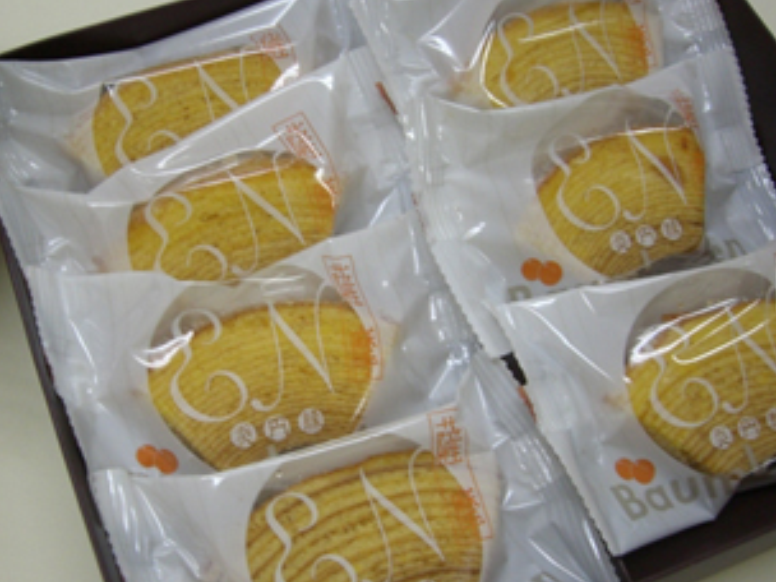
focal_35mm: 50
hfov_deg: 38.2
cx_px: 368
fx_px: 1121
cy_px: 309
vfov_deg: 29.1
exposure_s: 1/60
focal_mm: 6.2
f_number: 2.7
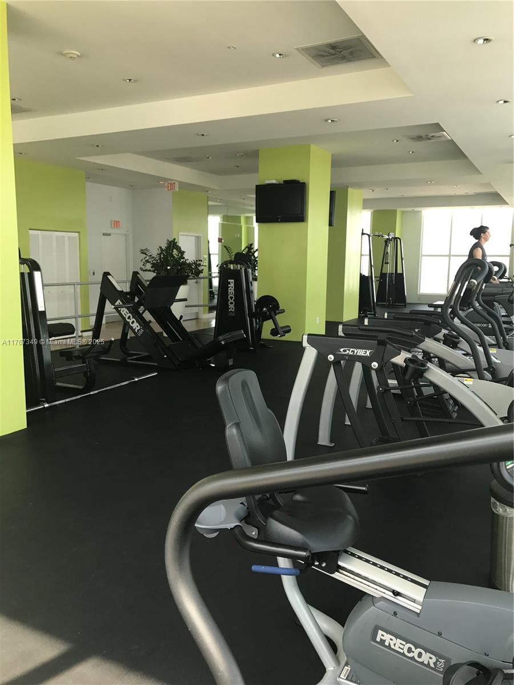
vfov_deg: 63.4
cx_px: 257
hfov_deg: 49.7
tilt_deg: -7.9
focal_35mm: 28
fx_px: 554
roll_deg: -0.4
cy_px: 342
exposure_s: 1/139
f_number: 1.8
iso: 20
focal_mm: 3.99
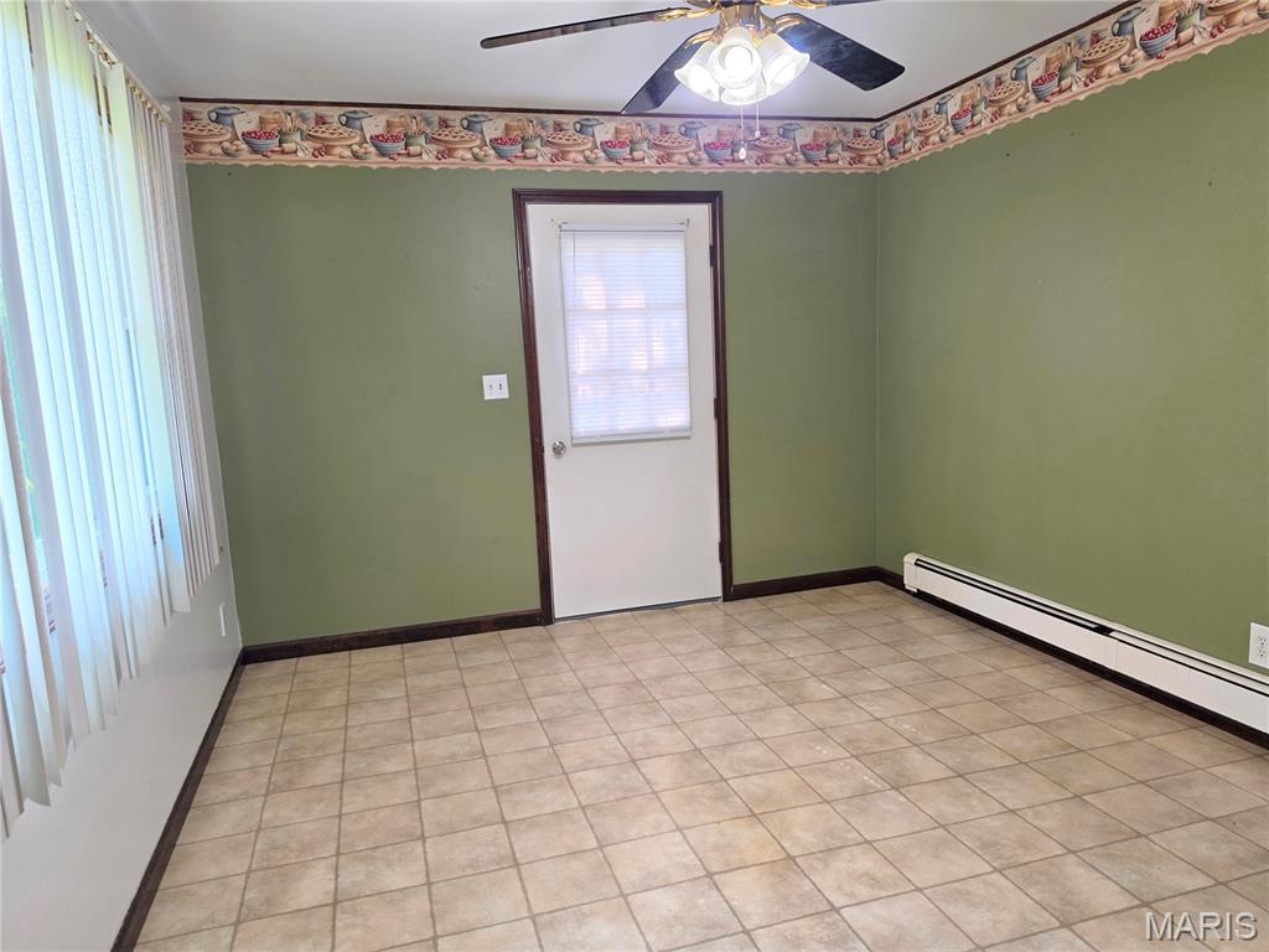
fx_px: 843
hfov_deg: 73.9
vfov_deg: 58.9
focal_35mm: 23
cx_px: 634
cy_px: 476
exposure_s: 1/120
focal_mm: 6.5
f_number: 1.4
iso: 64
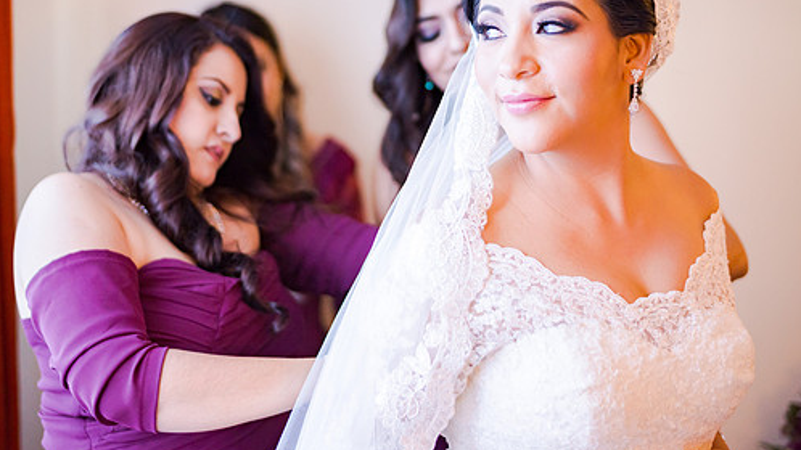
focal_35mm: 61
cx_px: 370
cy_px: 152
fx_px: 1295
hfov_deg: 34.3
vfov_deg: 19.7
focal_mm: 50
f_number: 1.8
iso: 1600
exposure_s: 1/640
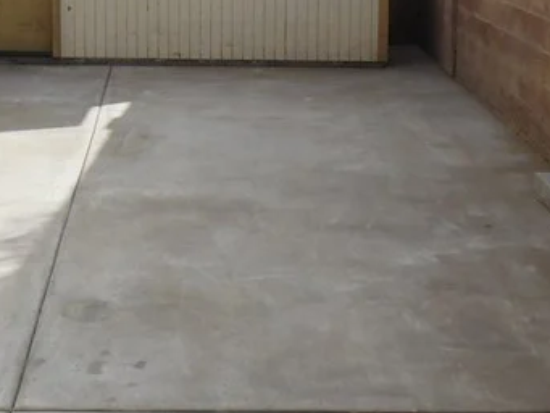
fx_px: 1097
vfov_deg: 20.6
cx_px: 134
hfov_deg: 27.7
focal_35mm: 69
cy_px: -2
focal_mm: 4
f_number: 3
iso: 125
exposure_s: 1/1500
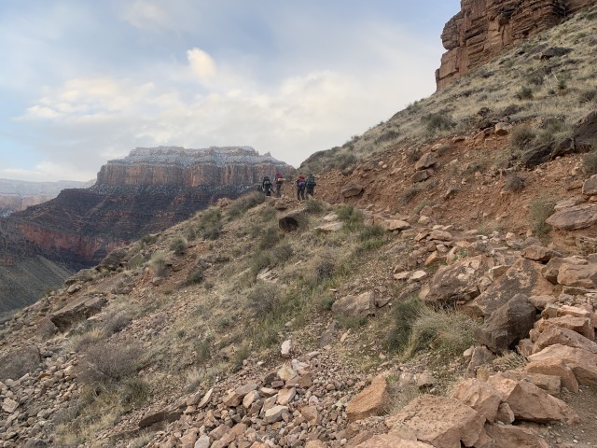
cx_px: 298
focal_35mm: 26
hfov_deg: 67.3
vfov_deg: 53.1
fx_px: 448
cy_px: 224
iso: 25
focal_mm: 4.25
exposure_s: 1/236
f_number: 1.8
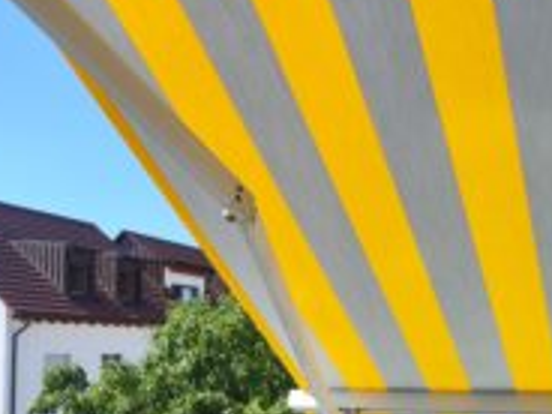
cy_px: 261
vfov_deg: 29.0
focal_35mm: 50
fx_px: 797
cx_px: 267
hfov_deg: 38.2
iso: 50
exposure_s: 1/544
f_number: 1.69
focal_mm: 7.01
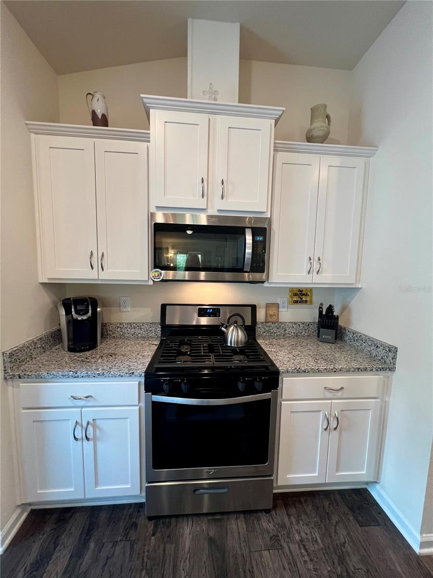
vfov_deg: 106.2
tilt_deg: -5.9
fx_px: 217
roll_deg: -1.9
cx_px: 216
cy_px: 289
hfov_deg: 89.9
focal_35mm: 13
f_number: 1.8
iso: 200
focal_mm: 1.57
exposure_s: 1/60
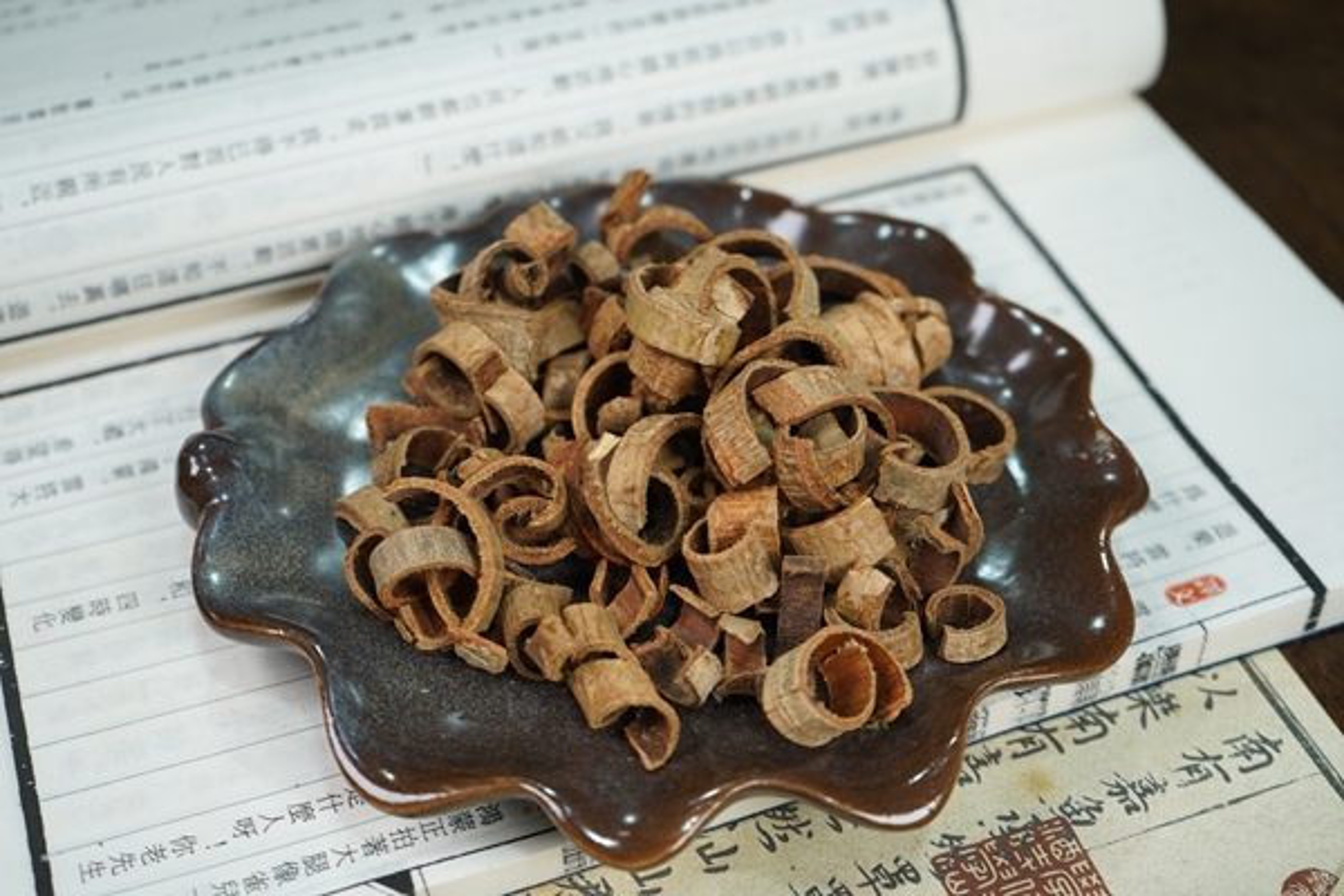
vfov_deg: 28.6
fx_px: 1755
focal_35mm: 47
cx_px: 672
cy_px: 448
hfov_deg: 41.9
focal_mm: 47
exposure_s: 1/160
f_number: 5.6
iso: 640
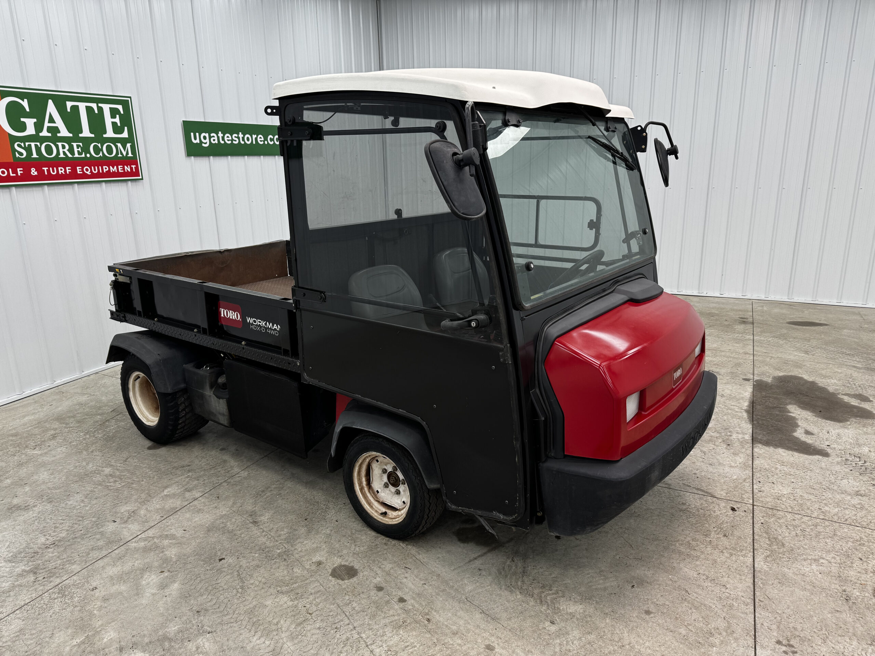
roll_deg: +0.1
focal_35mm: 24
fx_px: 607
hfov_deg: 71.6
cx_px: 438
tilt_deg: -16.2
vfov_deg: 56.8
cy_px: 328
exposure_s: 1/120
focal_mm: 6.76
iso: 80
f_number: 1.78
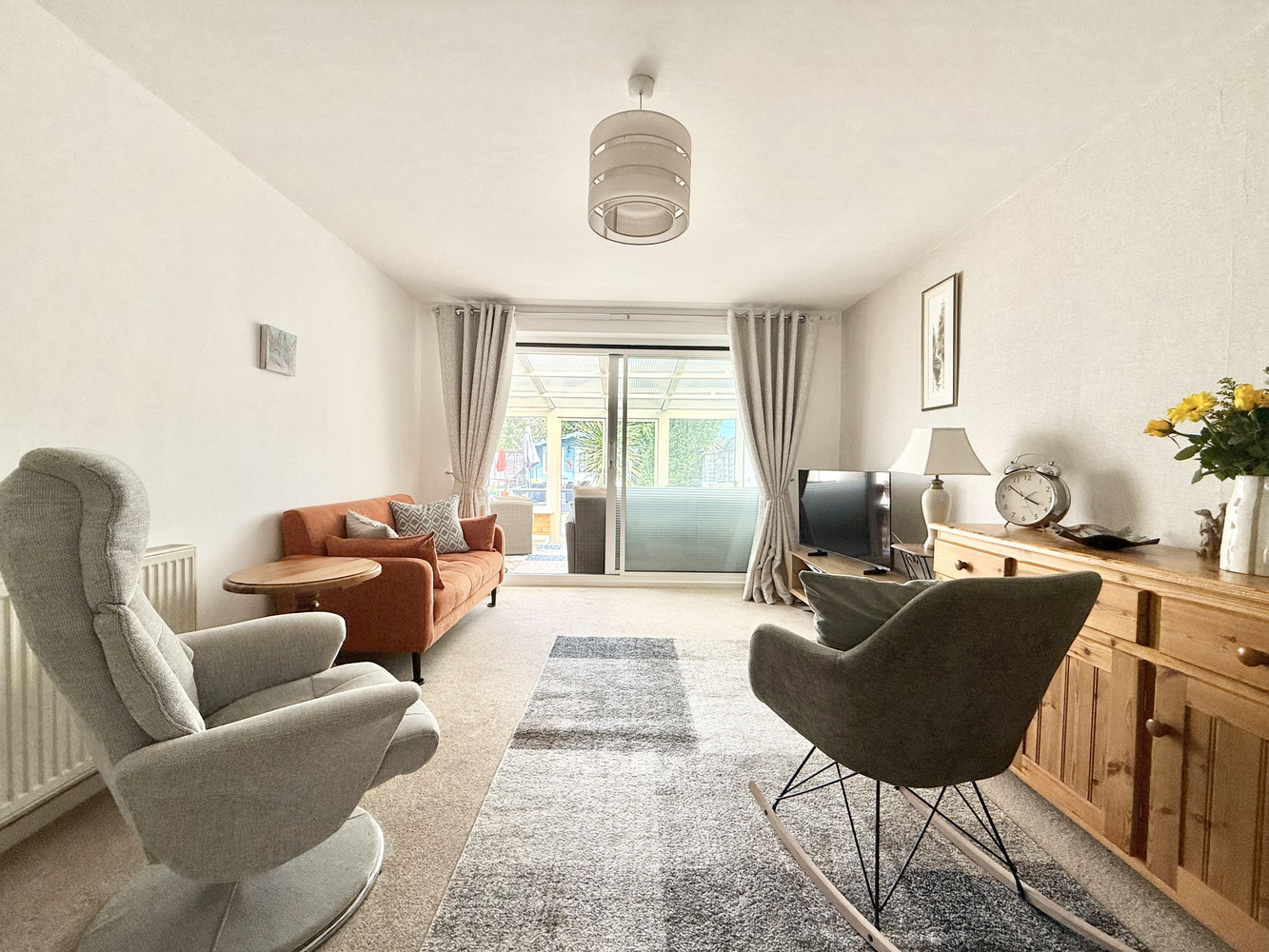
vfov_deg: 85.7
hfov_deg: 102.1
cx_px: 634
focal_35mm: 14
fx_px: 513
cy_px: 476
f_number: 2.2
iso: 64
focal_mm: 2.22
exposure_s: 1/99
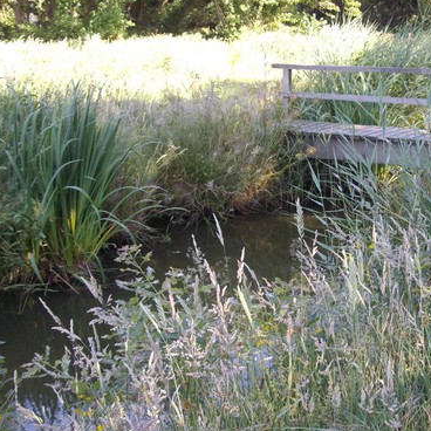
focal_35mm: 54
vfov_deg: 31.6
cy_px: 215
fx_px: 761
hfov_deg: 31.4
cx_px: 289
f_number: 3
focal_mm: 7.4
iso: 160
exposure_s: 1/200
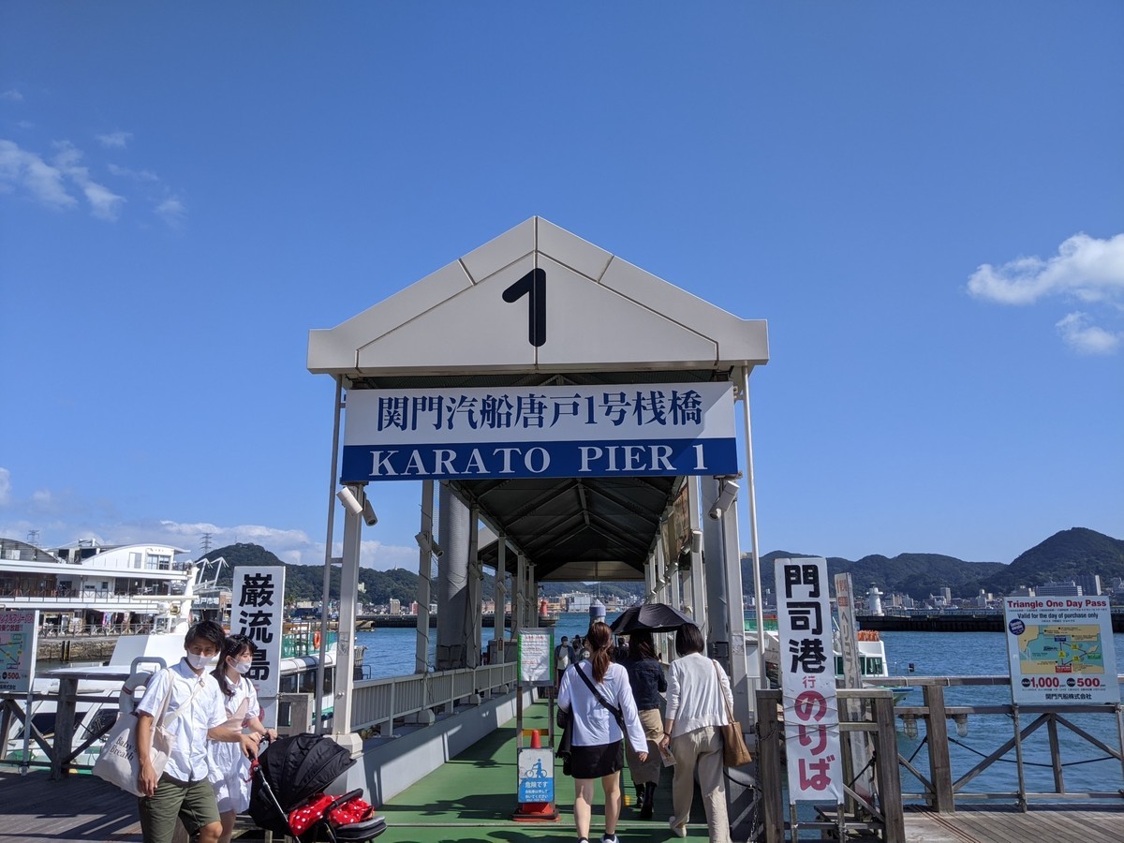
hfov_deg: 65.3
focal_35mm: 27
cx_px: 562
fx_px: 877
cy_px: 422
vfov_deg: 51.4
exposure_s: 1/3906
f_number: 1.8
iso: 42
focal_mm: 4.44
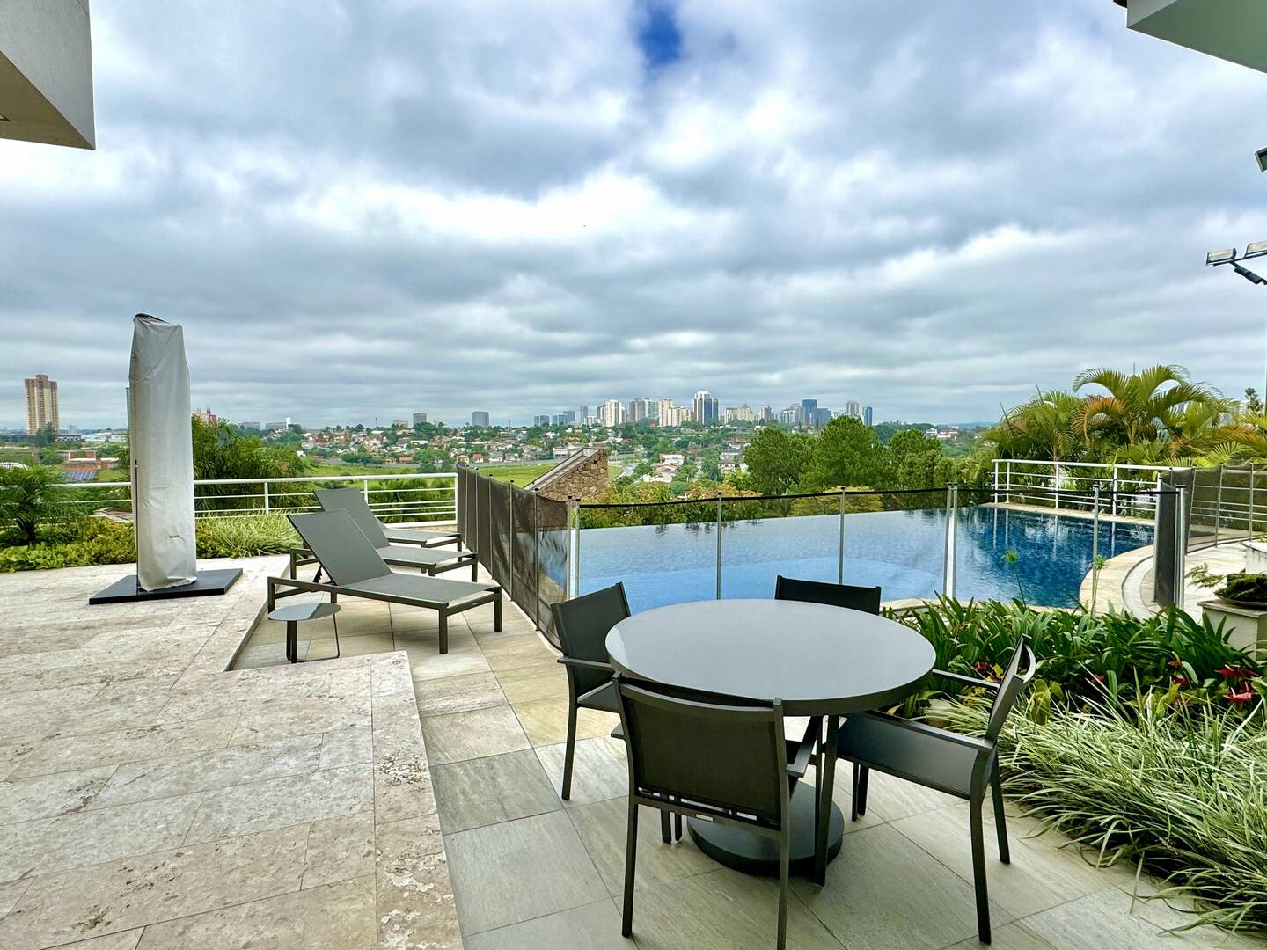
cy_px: 475
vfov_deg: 85.7
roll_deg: +0.6
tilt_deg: -3.4
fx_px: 512
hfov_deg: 102.1
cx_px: 634
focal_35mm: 14
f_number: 2.2
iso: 50
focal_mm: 2.22
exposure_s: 1/2584
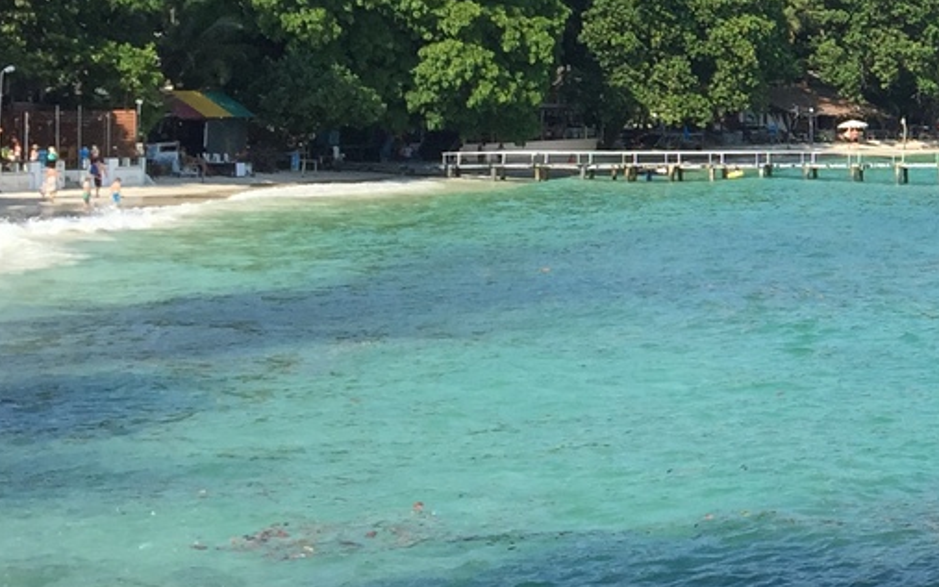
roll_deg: -0.3
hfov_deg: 19.2
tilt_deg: +0.2
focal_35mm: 97
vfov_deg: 13.4
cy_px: 102
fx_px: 2483
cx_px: 1328
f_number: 2.2
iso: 32
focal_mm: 4.15
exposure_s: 1/1364
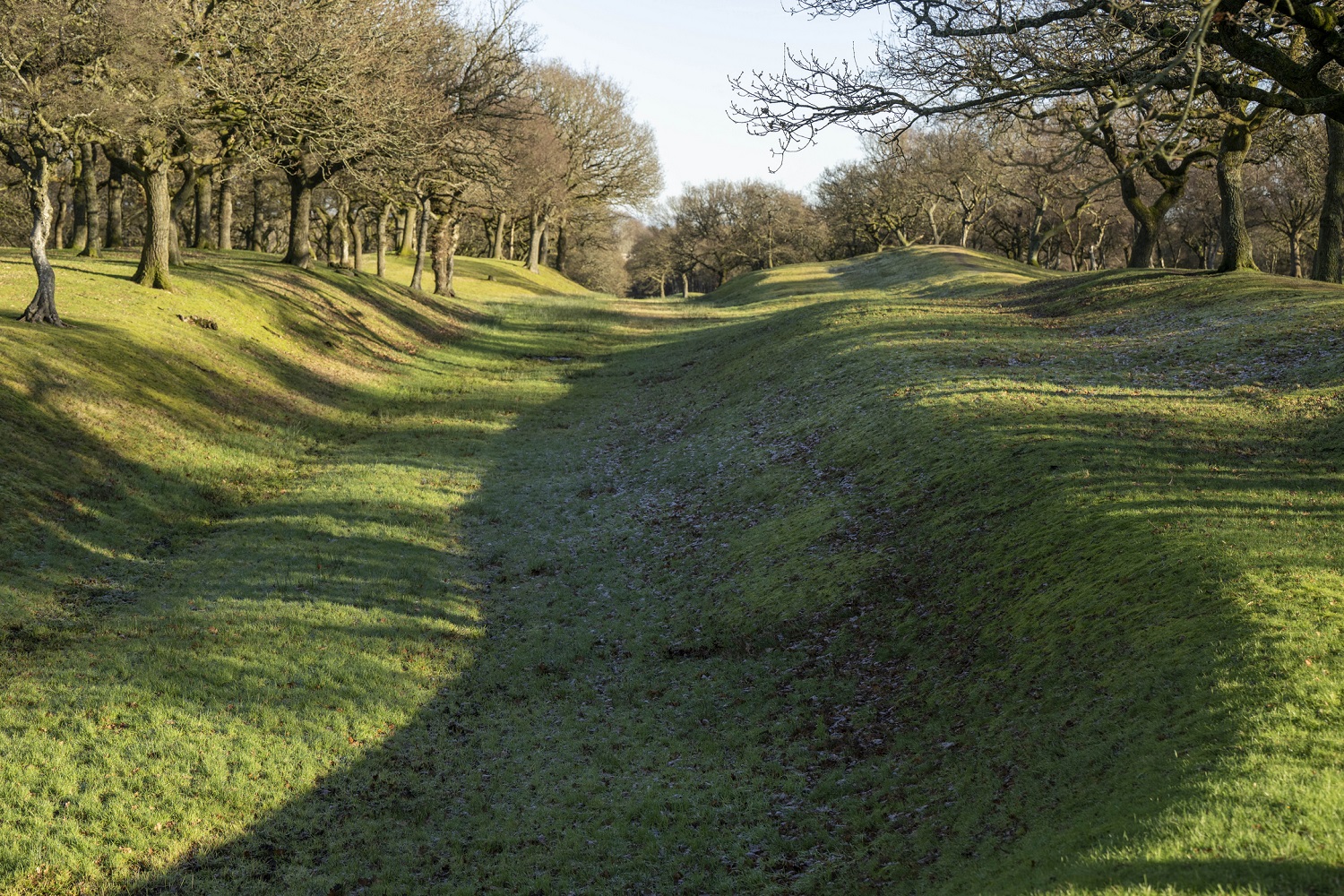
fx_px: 2613
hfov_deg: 28.8
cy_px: 448
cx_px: 672
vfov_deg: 19.5
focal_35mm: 70
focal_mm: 70
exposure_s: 1/800
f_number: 4.5
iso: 200
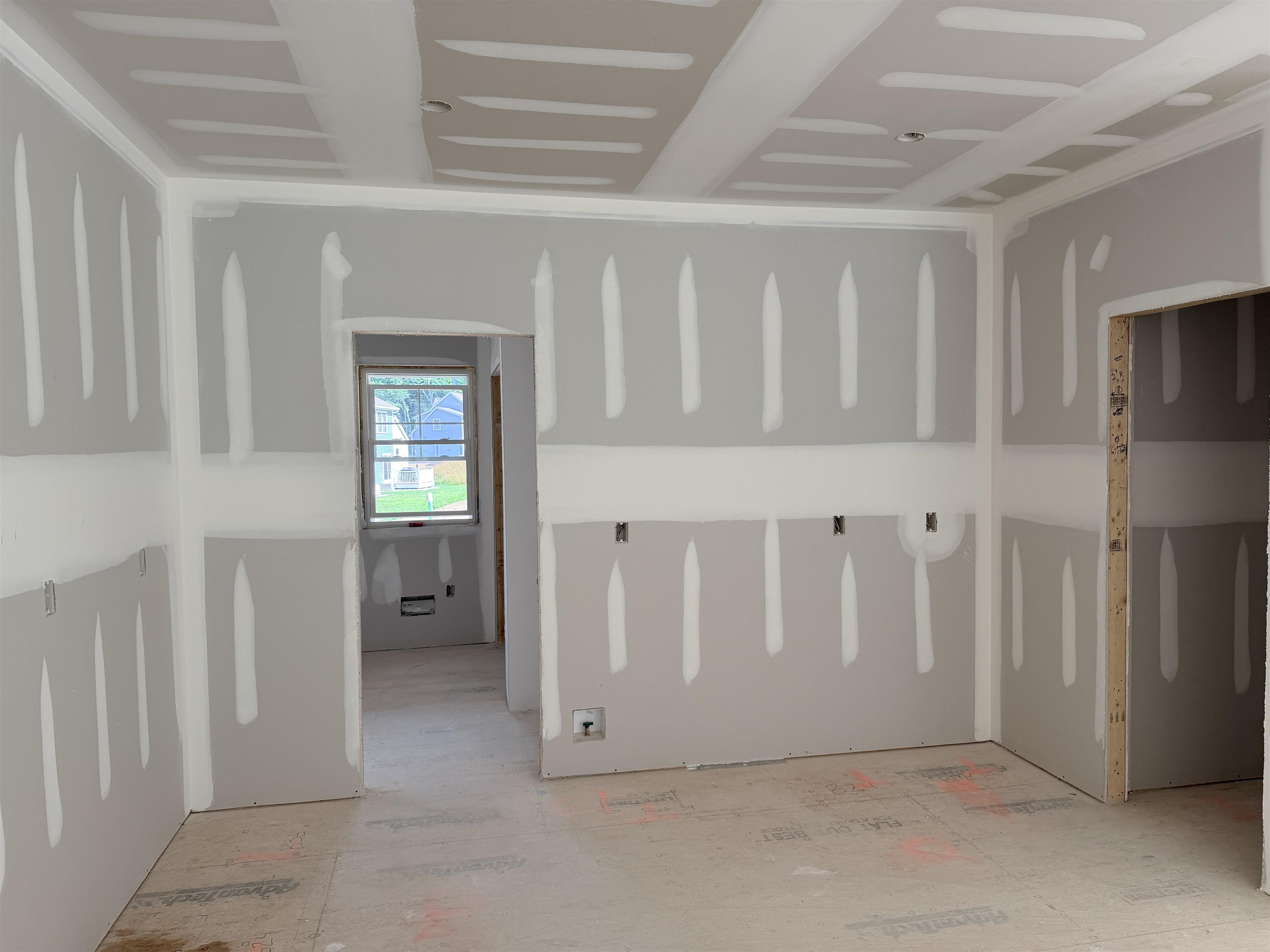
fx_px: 881
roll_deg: +1.3
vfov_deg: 56.8
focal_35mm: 24
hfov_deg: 71.6
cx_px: 635
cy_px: 476
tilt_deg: -3.2
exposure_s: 1/188
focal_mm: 6.76
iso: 100
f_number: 1.78
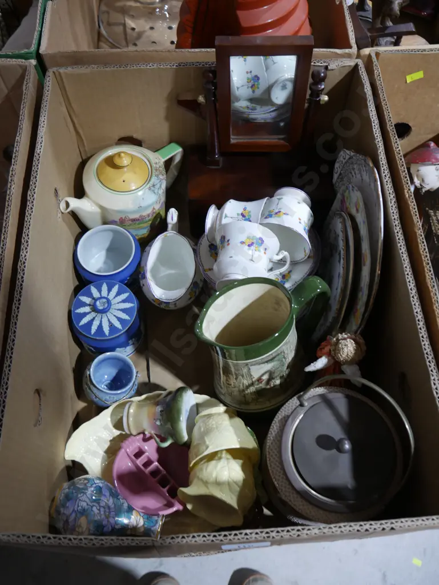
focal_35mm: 30
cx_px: 220
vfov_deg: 59.9
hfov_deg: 46.8
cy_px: 292
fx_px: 507
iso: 640
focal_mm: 15
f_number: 3.6
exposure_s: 1/60
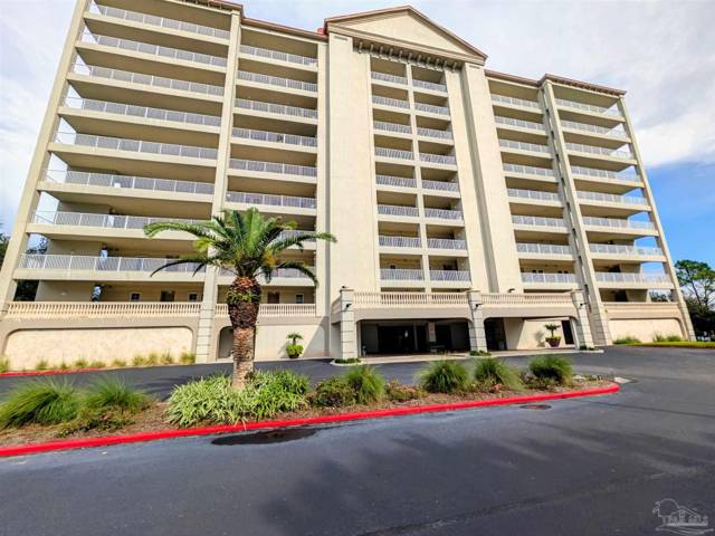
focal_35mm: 12
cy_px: 268
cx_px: 358
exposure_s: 1/3268
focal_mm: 2.02
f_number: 1.7
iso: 53
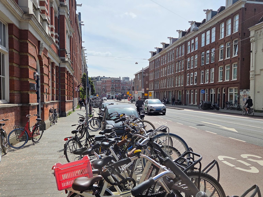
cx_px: 135
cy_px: 101
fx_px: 228
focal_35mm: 30
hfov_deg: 60.0
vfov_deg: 46.8
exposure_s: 1/7891
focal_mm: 5.4
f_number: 1.8
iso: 64
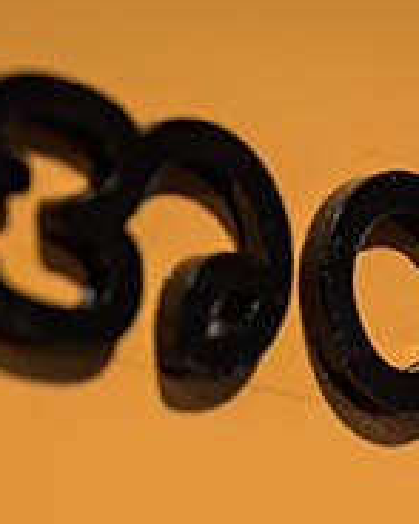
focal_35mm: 196
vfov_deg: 9.6
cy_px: 715
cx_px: 898
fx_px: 3041
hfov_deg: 7.5
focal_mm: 40
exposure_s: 1/250
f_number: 3.5
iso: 1800
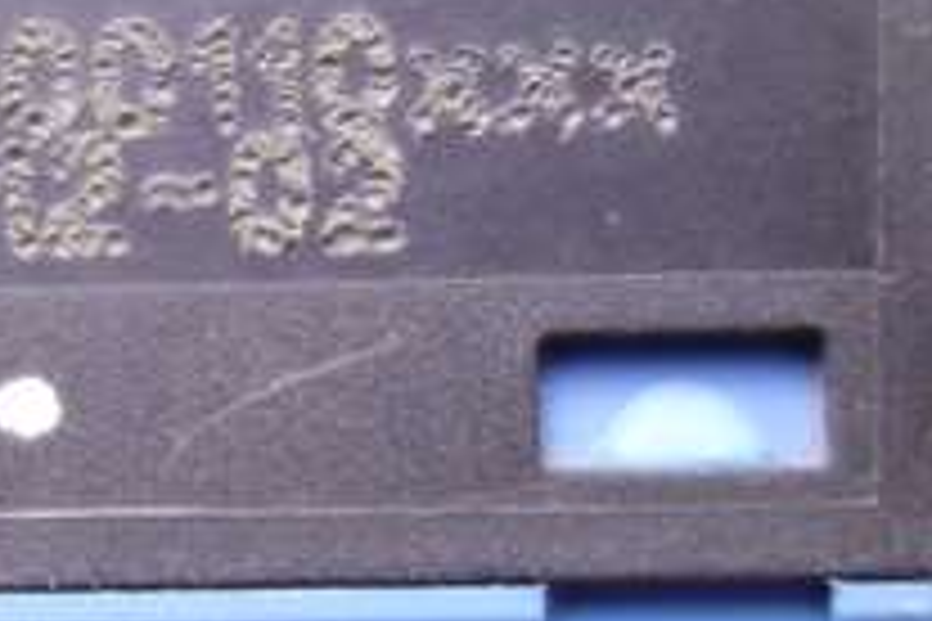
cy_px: 236
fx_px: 2873
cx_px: 203
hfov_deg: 18.3
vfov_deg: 12.3
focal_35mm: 111
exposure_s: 1/60
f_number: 1.8
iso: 125
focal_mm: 10.4
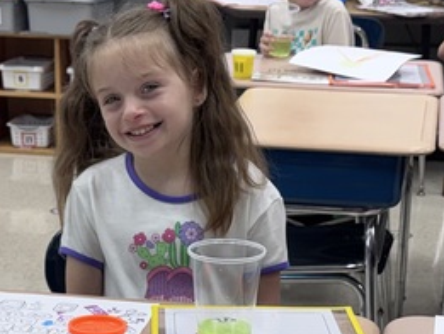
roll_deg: -1.3
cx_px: 189
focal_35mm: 94
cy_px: 339
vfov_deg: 15.4
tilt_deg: -22.0
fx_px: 1206
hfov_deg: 20.8
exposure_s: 1/120
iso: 64
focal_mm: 6.76
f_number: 1.78
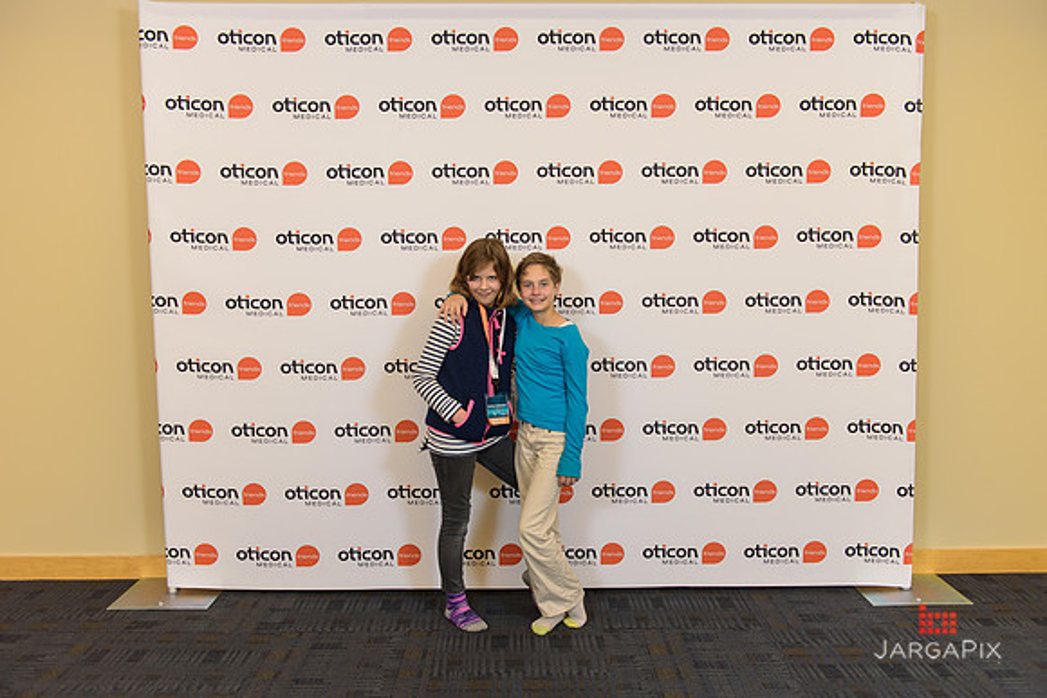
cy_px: 349
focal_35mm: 32
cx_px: 524
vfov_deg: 41.1
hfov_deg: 58.7
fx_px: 931
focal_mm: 32
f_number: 3.2
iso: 500
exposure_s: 1/200
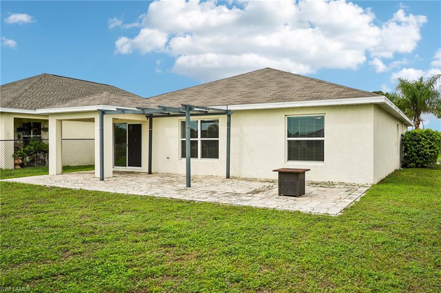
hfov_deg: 63.7
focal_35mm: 29
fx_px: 355
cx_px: 220
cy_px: 146
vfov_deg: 44.9
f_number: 8
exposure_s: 1/1250
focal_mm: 29
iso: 400
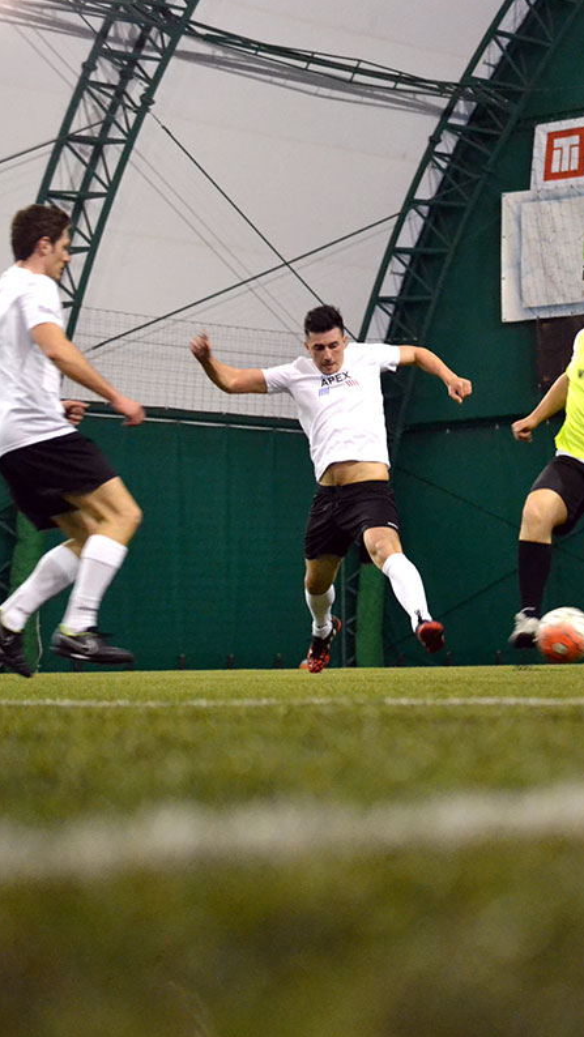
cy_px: 517
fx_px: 2614
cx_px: 551
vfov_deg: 22.4
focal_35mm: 95
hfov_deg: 12.6
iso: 3200
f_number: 2.8
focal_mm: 40
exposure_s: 1/160
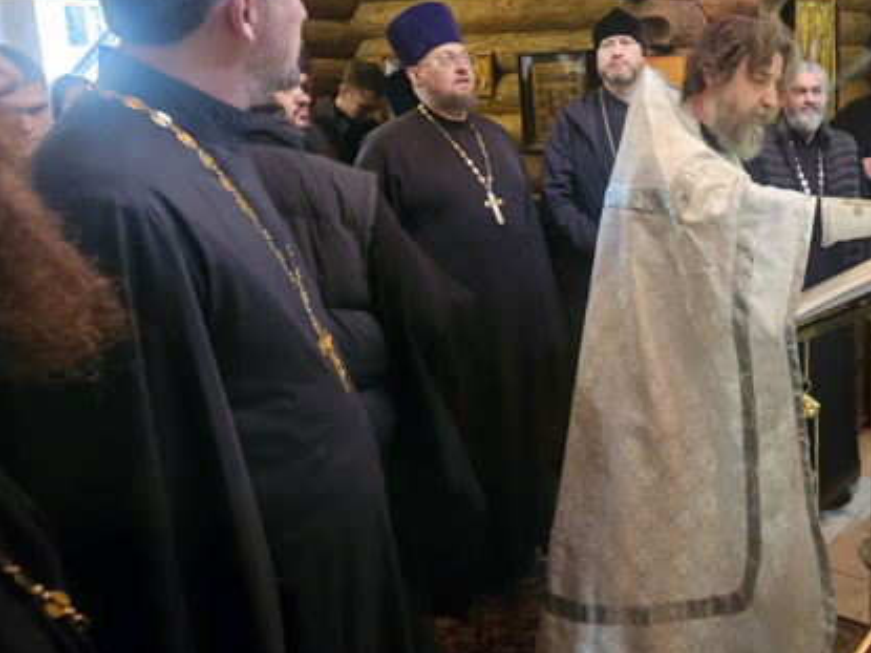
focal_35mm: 37
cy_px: 229
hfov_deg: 48.6
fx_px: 931
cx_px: 631
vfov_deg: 38.3
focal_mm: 5.4
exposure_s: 1/25
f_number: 1.8
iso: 1000
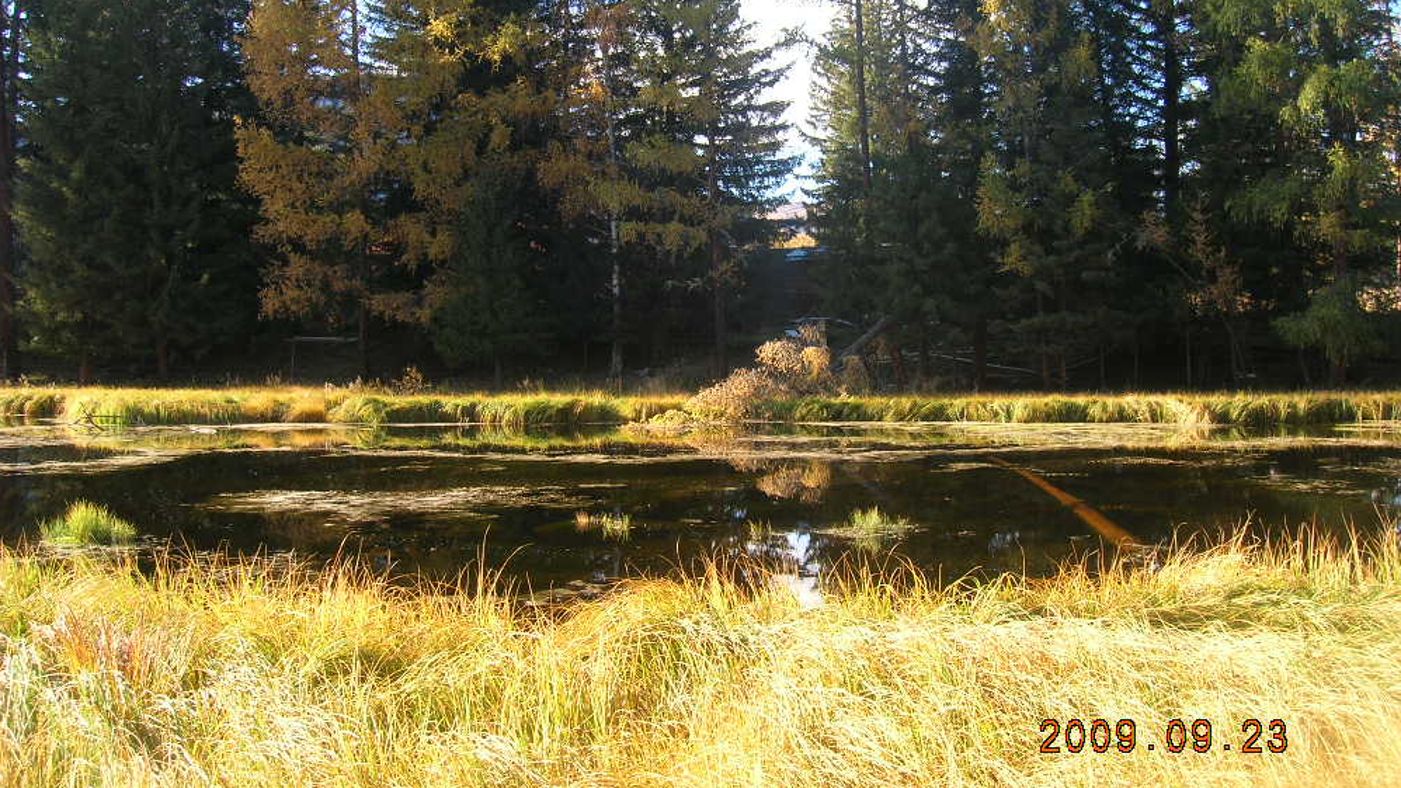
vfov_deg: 31.1
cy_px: 310
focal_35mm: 38
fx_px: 1411
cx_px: 684
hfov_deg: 52.8
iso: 50
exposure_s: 1/55.5
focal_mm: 5.7
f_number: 4.9
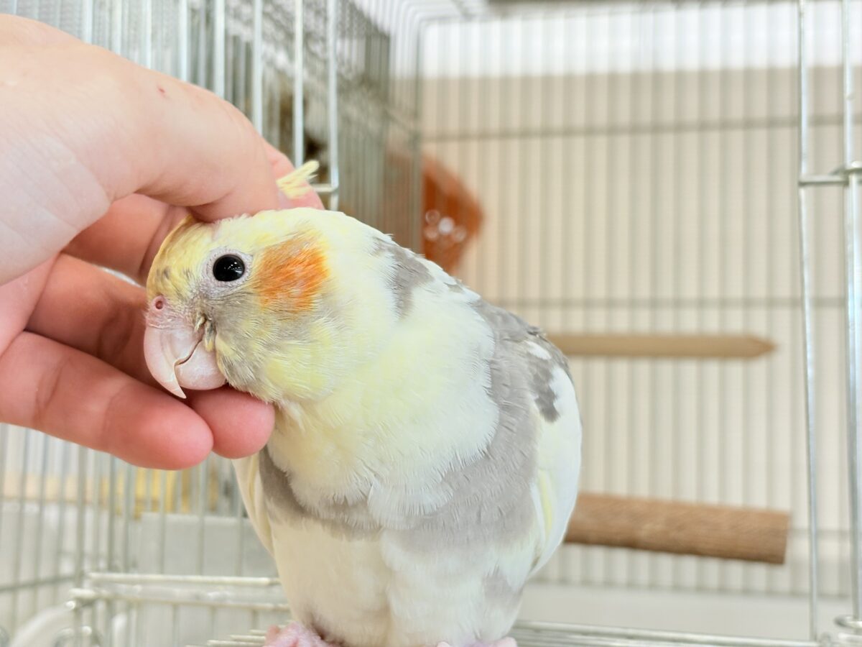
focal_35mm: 52
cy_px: 324
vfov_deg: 28.0
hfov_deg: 36.8
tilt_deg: +5.5
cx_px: 431
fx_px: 1295
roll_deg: -1.4
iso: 50
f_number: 1.6
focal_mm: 5.96
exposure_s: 1/50
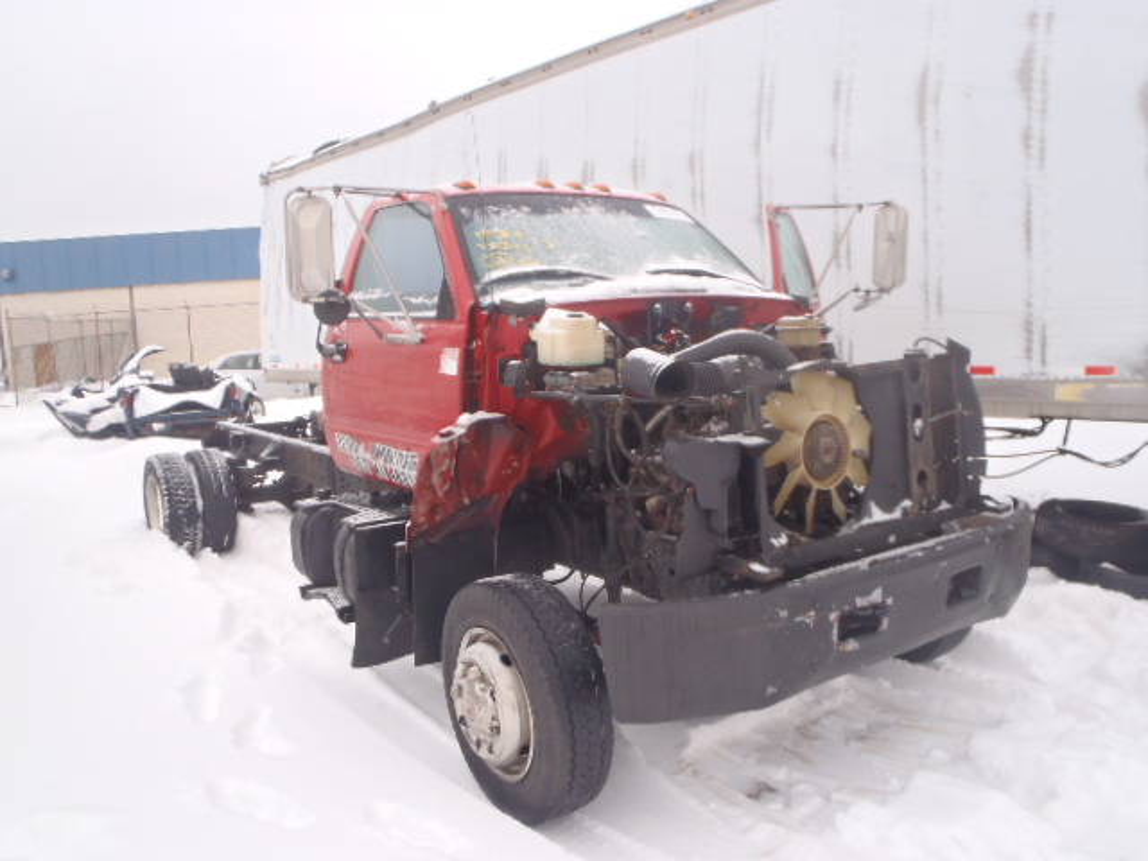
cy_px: 430
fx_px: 929
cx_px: 574
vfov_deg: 49.7
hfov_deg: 63.4
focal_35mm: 28
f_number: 3.5
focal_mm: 5
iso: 100
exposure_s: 1/50
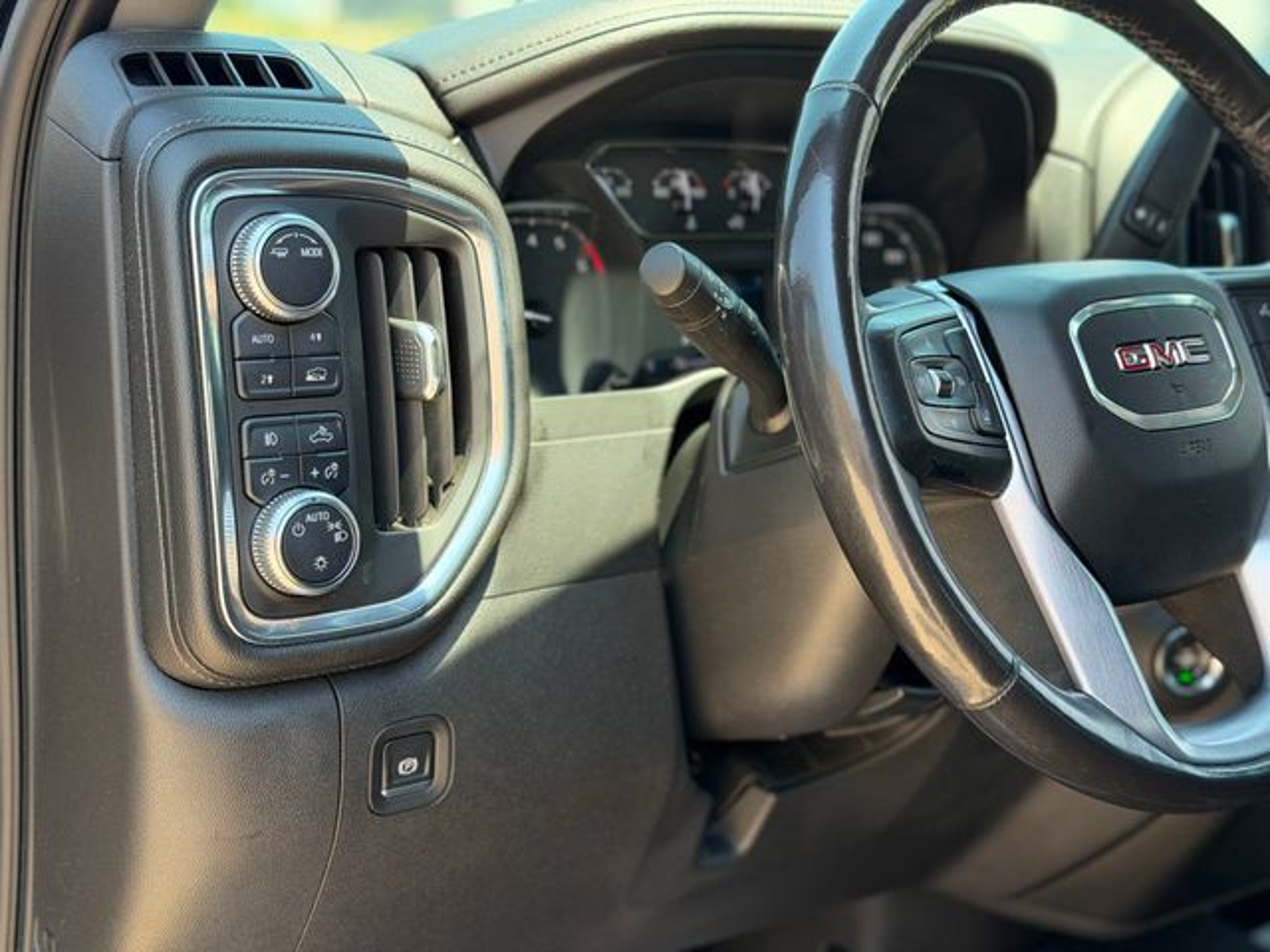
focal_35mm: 48
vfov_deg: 30.3
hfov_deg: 39.7
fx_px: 1761
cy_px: 476
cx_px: 635
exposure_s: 1/322
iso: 80
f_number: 1.78
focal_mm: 6.76
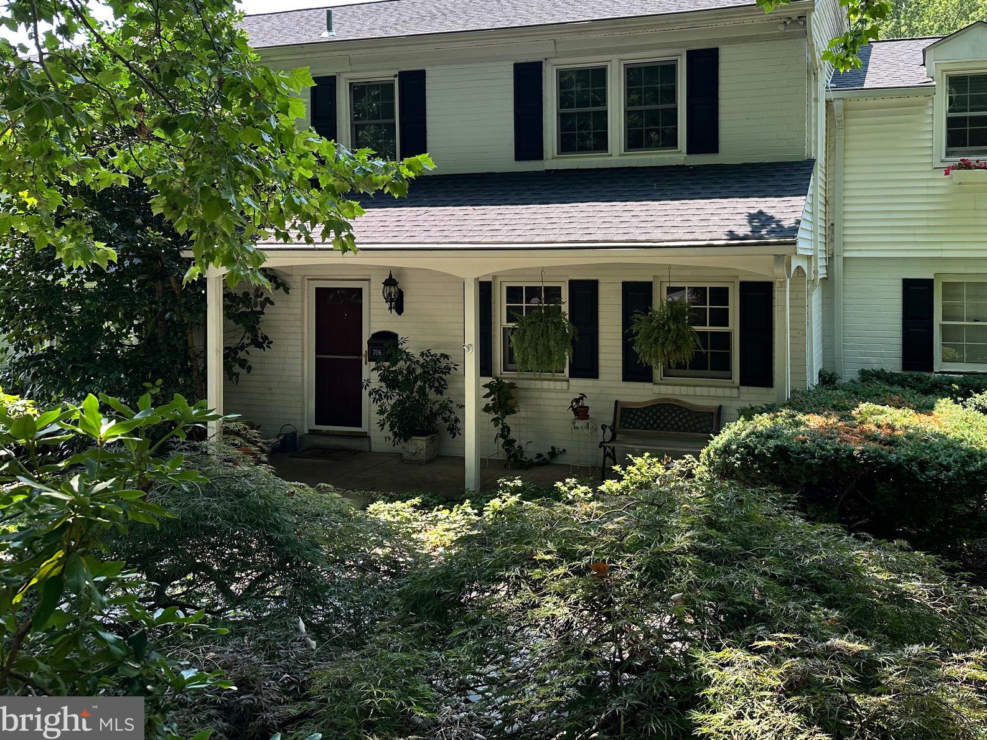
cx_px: 626
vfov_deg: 45.0
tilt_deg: -0.2
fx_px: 884
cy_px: 269
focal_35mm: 31
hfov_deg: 57.5
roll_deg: -0.1
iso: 80
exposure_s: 1/546
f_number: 1.78
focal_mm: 6.86
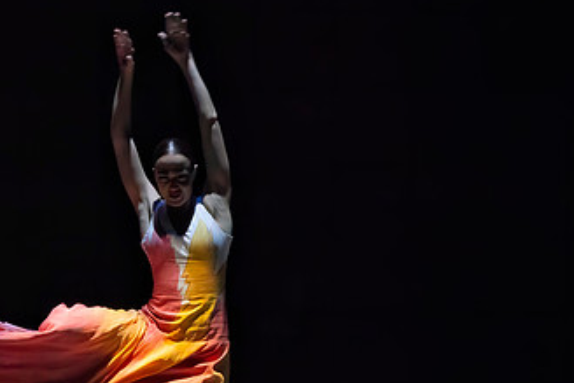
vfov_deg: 2.2
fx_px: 9826
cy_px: 316
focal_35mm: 616
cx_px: 85
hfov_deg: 3.3
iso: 16000
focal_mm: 339
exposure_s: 1/400
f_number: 18
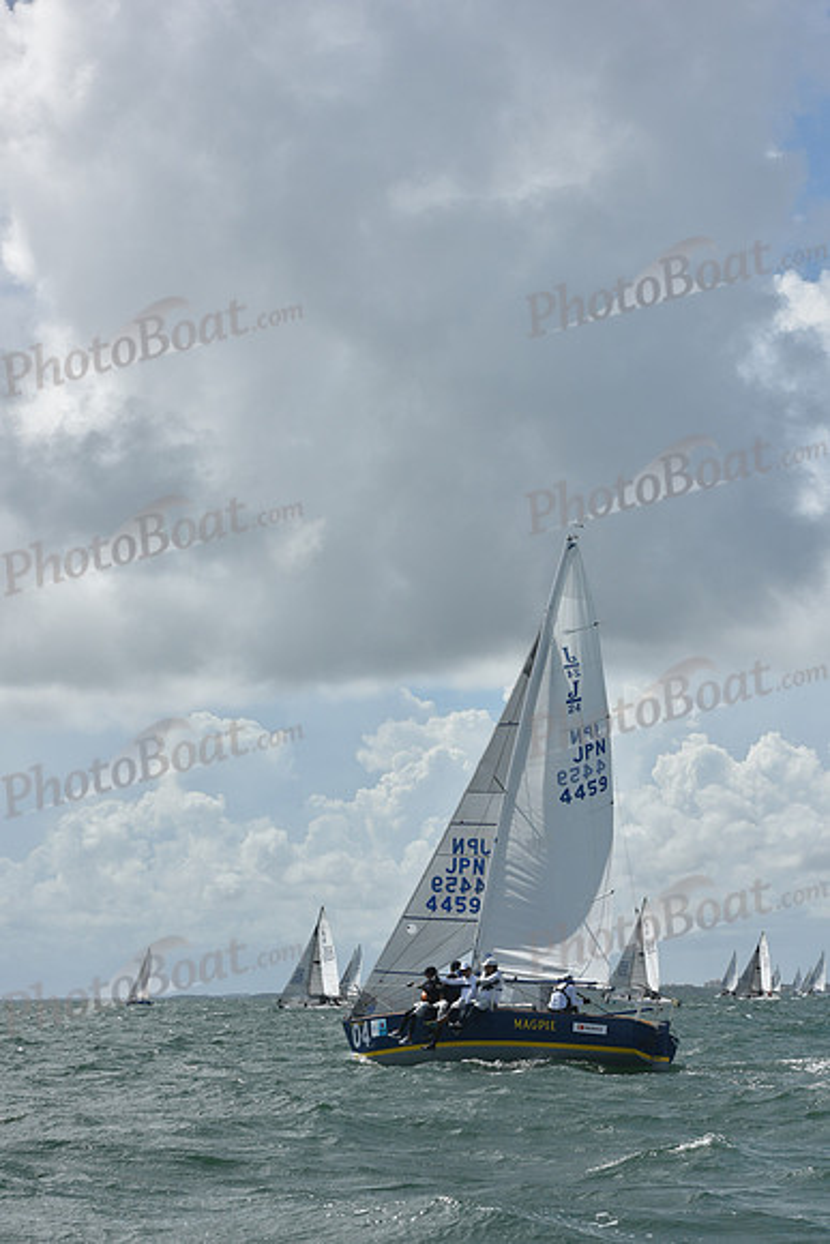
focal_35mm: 82
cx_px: 415
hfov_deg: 16.7
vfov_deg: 24.8
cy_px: 622
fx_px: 2834
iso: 250
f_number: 9
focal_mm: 82
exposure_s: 1/1600
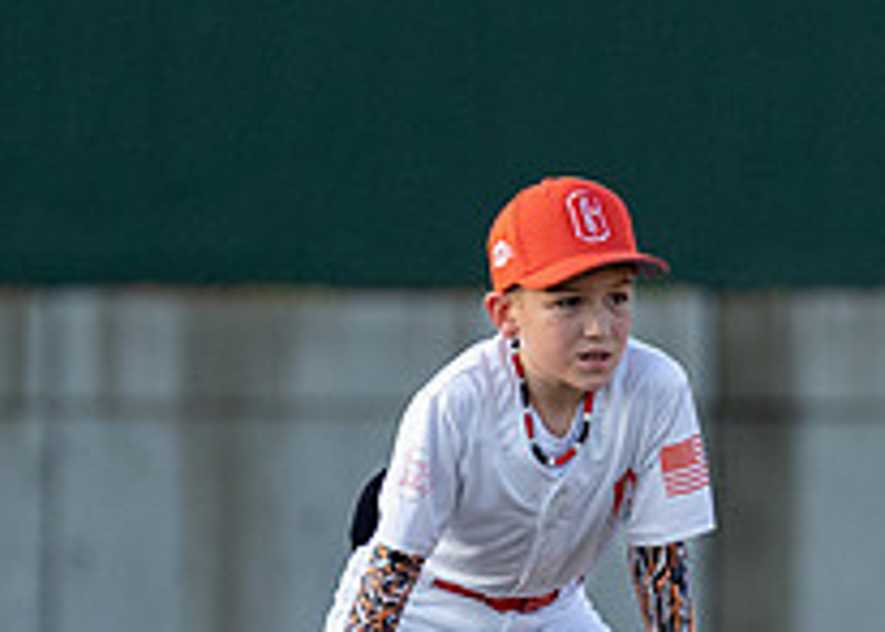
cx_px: 472
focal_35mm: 1104
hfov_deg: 1.8
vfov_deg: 1.3
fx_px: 27740
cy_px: 576
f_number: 2.8
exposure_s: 1/4000
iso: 500
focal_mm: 200
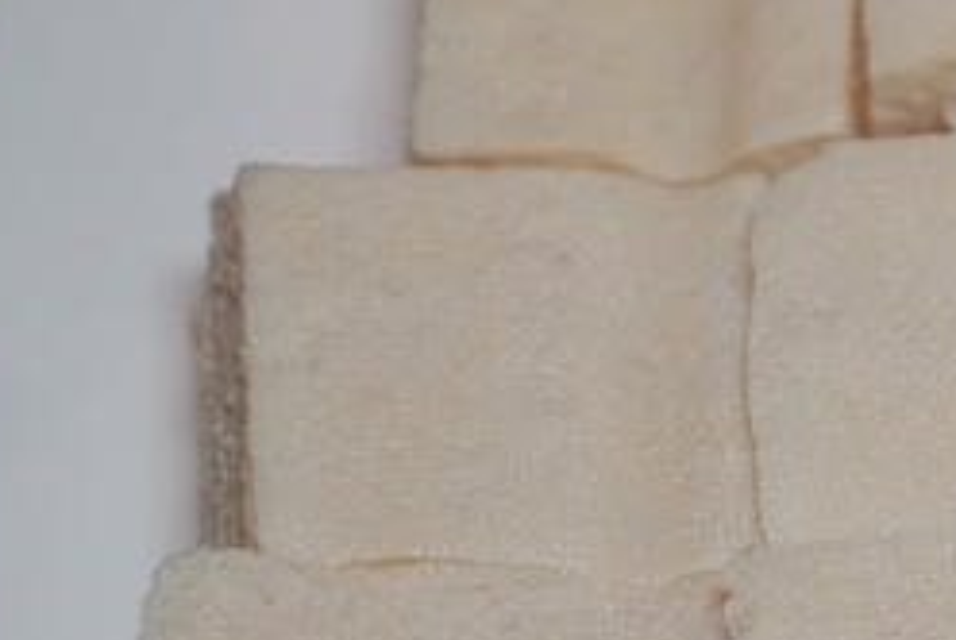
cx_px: 2078
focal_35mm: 198
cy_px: 50
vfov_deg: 6.9
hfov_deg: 9.5
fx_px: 5264
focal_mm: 41
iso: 100
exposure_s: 1/80
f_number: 4.5
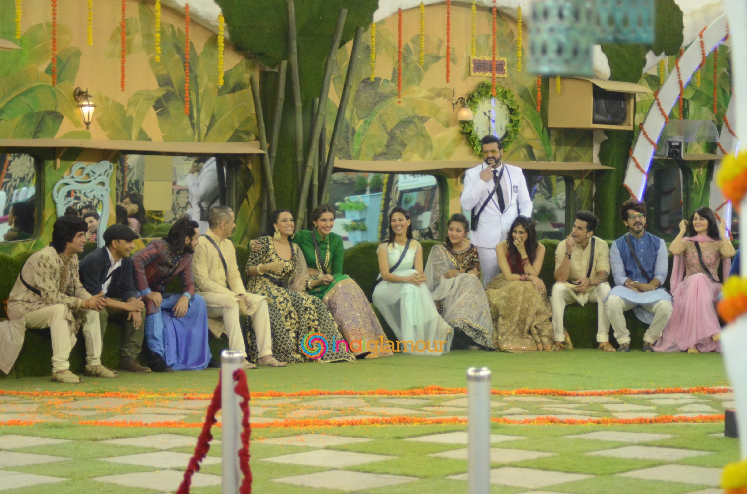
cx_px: 374
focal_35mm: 105
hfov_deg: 19.5
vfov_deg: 13.0
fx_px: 2174
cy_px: 247
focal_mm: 70
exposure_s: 1/100
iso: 3200
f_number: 4
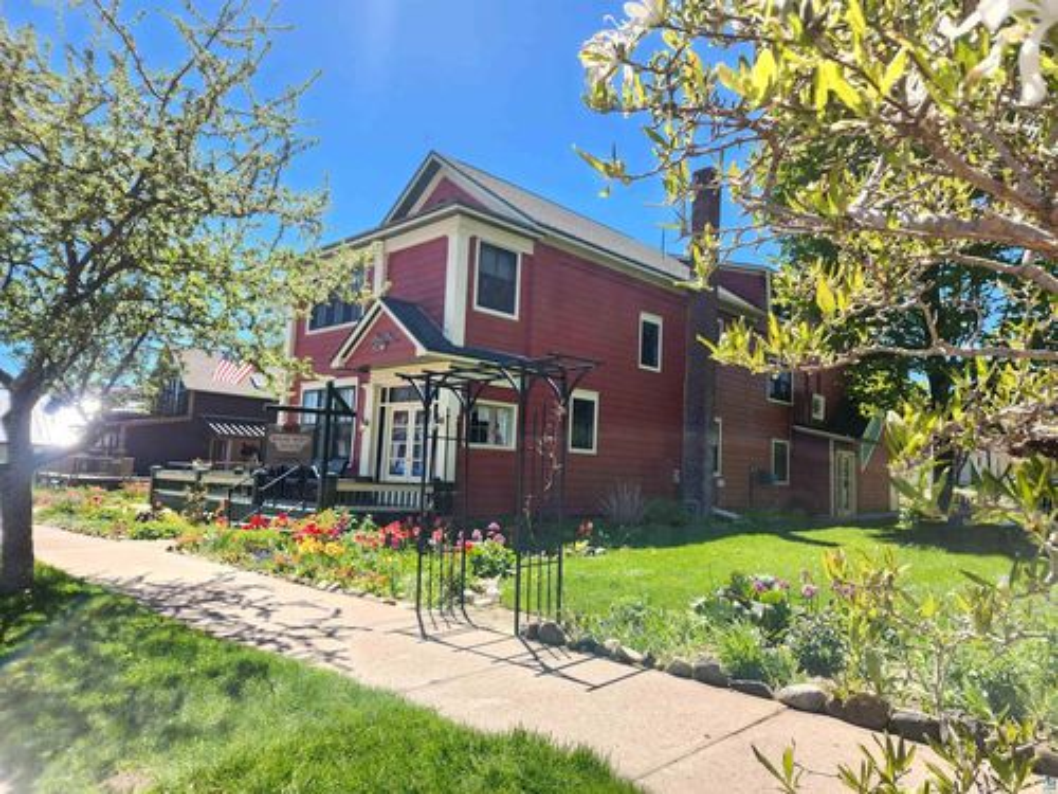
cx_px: 529
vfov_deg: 58.9
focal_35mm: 23
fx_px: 703
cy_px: 397
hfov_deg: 73.9
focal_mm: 5.4
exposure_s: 1/465
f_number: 1.8
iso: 20
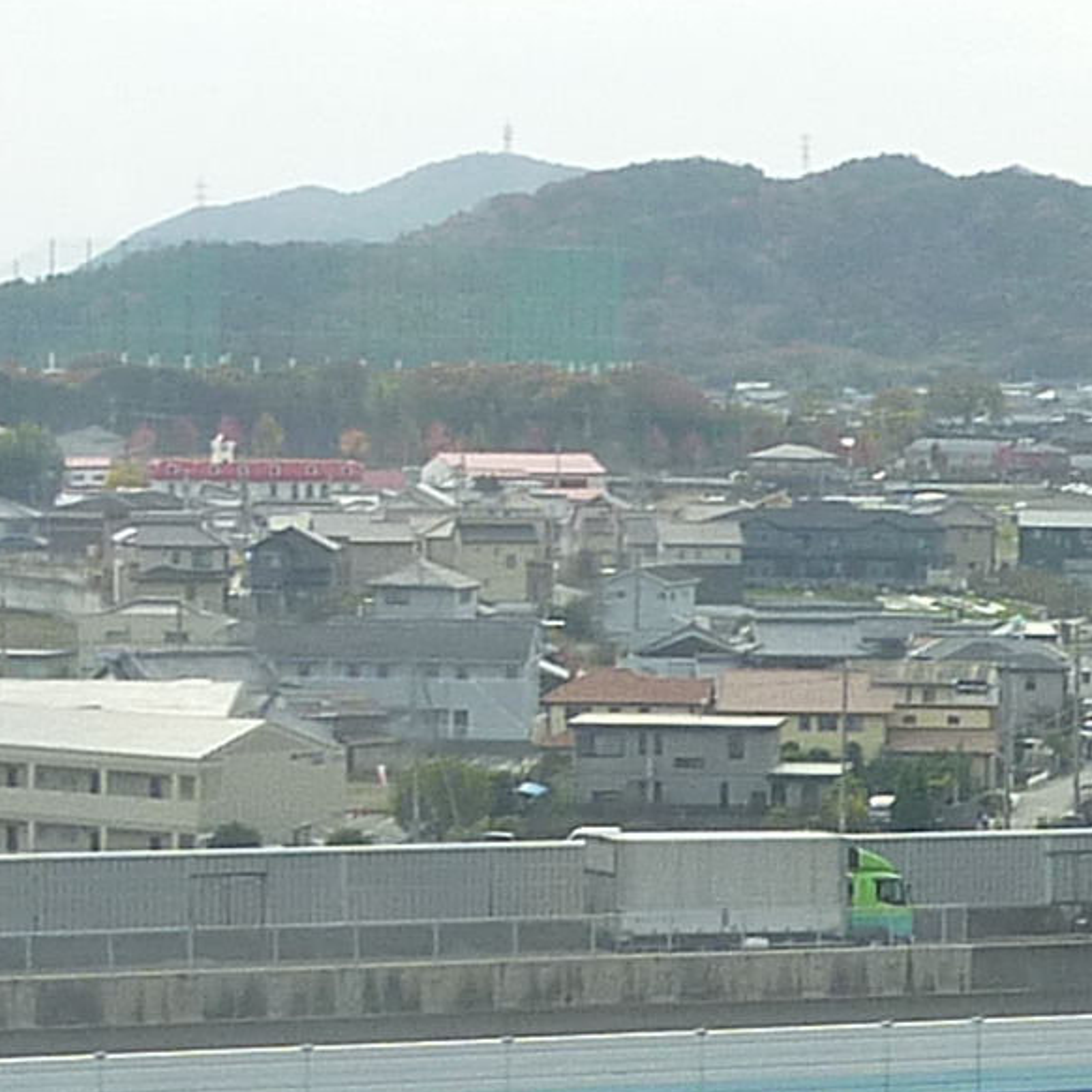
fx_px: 6103
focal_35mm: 171
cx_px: 1722
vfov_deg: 10.2
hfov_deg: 9.9
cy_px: 728
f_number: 4
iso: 125
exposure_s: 1/320
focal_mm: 5
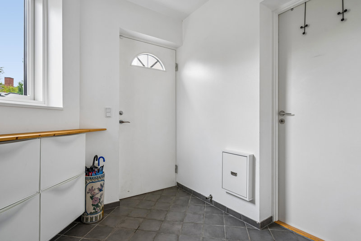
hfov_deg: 90.0
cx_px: 180
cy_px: 120
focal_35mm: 18
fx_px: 180
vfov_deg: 67.4
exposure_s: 1/20
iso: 400
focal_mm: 18
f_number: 6.3
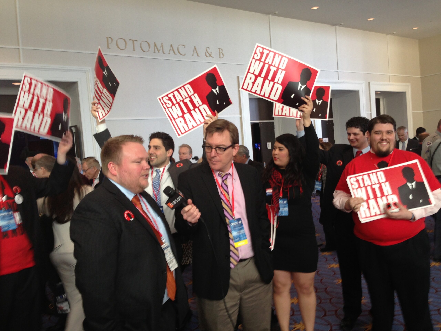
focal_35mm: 33
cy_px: 166
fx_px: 420
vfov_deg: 42.9
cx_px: 220
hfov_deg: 55.4
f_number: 2.4
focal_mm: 4.13
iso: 50
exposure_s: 1/24
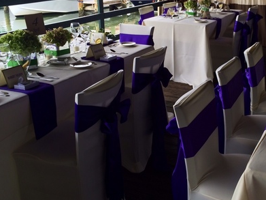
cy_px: 74
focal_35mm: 46
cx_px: 186
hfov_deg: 40.5
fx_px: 353
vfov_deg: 31.4
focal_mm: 4.12
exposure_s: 1/60
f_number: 2.2
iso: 40
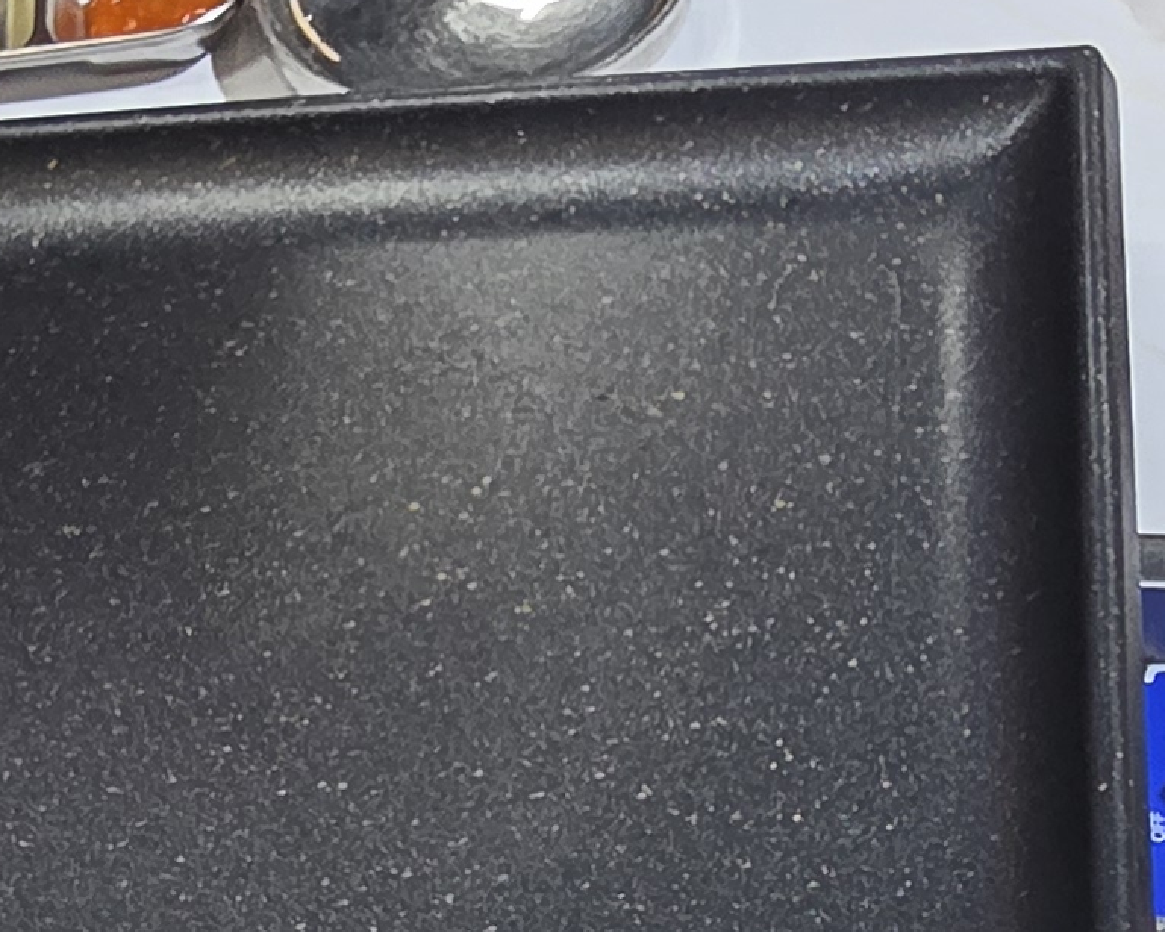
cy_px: 870
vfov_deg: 22.5
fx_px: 2275
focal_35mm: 66
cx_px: 147
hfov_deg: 27.8
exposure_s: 1/60
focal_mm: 2.2
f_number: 2.2
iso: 100
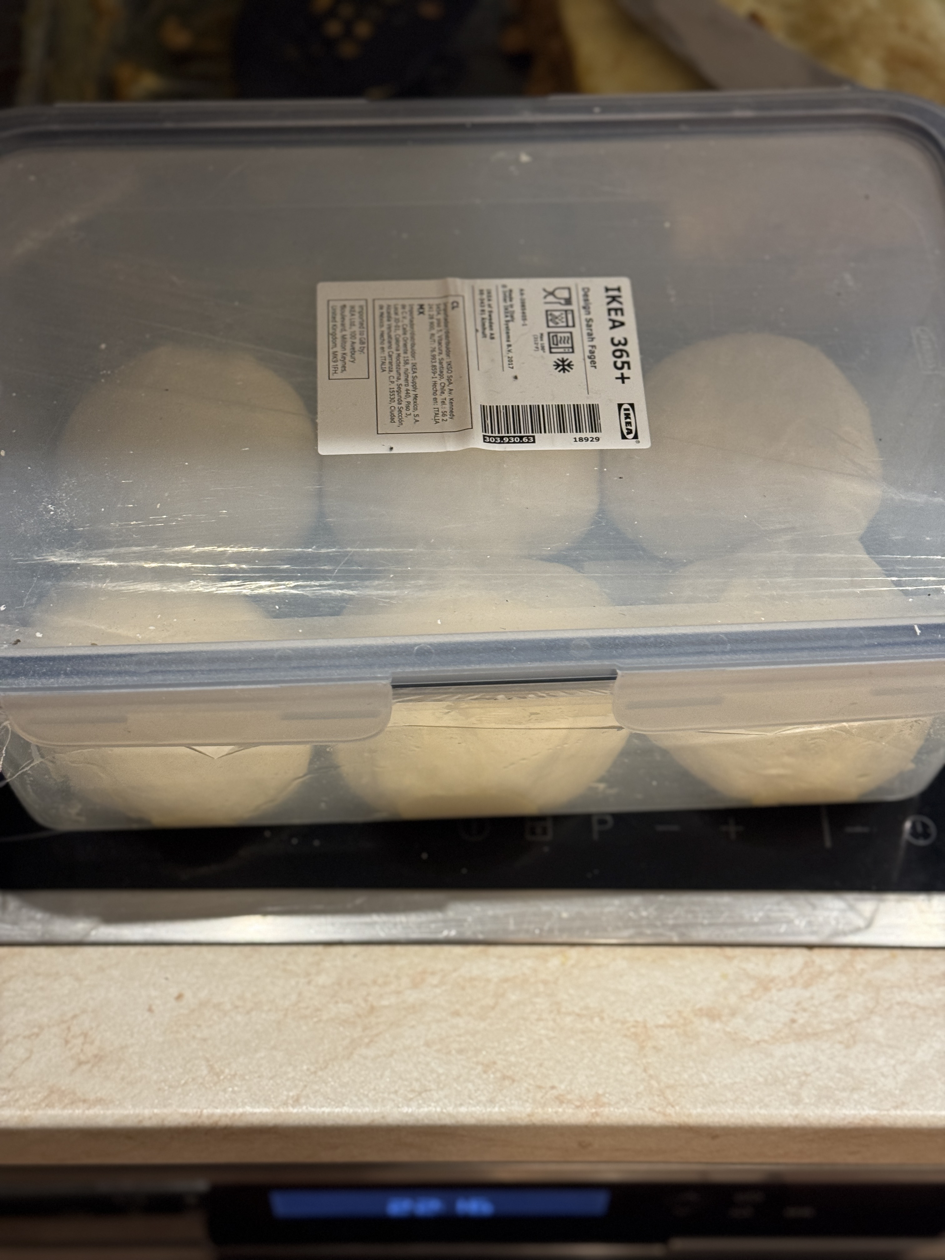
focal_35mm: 48
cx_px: 472
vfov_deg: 39.7
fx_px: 1747
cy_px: 630
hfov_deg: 30.3
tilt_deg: -56.1
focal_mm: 6.76
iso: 250
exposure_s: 1/55
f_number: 1.78
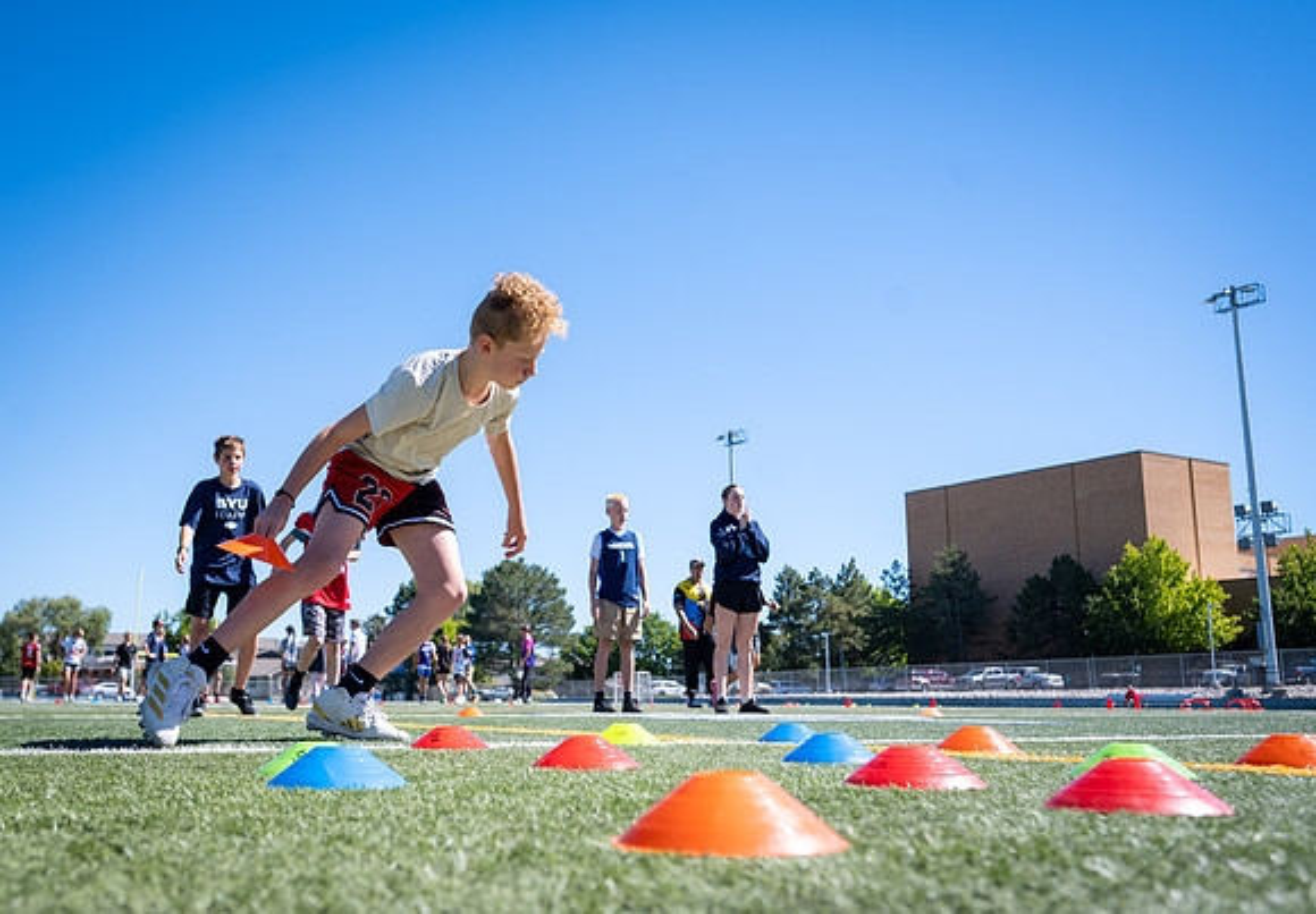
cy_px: 448
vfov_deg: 39.7
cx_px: 545
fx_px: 1268
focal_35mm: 34
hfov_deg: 54.6
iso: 100
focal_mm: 27.5
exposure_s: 1/640
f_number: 4
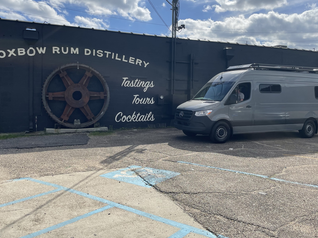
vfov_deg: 46.8
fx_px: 276
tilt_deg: -1.0
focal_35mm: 30
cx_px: 153
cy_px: 111
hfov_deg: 60.0
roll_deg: -1.2
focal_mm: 4.2
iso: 32
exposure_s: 1/5556
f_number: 1.6
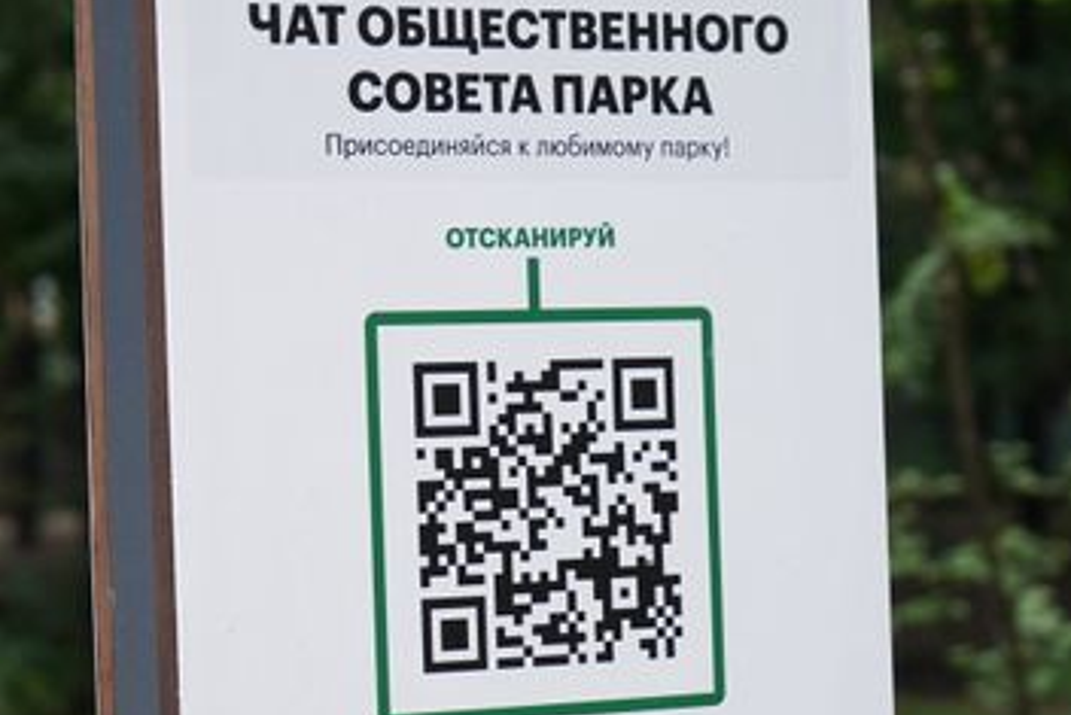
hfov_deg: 14.7
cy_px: 392
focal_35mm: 139
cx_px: 427
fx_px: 4137
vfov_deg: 9.9
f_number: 5.6
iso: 3200
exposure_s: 1/160
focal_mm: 70
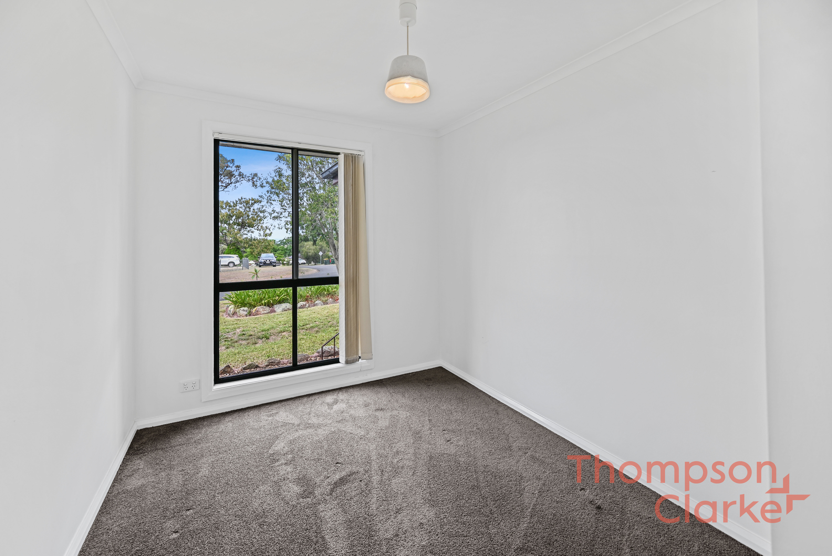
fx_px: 324
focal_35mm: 14
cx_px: 416
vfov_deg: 81.3
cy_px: 278
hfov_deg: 104.2
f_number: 4
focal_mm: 14
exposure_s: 1/8
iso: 100
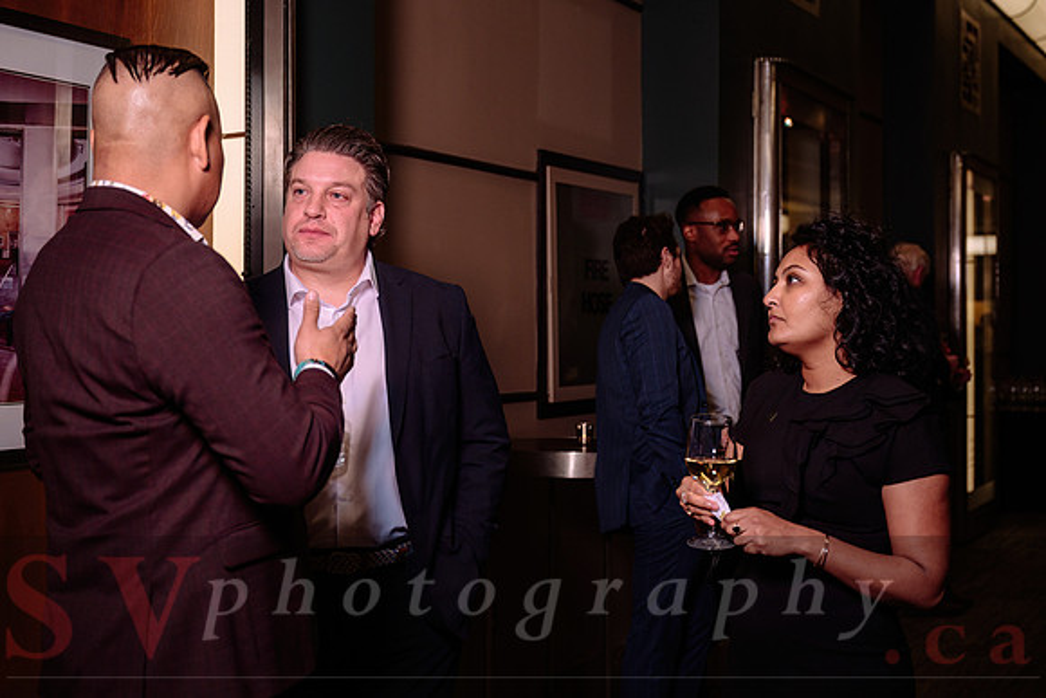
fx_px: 1555
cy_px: 318
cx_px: 525
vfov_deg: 25.3
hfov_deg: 37.2
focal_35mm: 54
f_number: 3.5
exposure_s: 1/80
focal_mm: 46
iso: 500
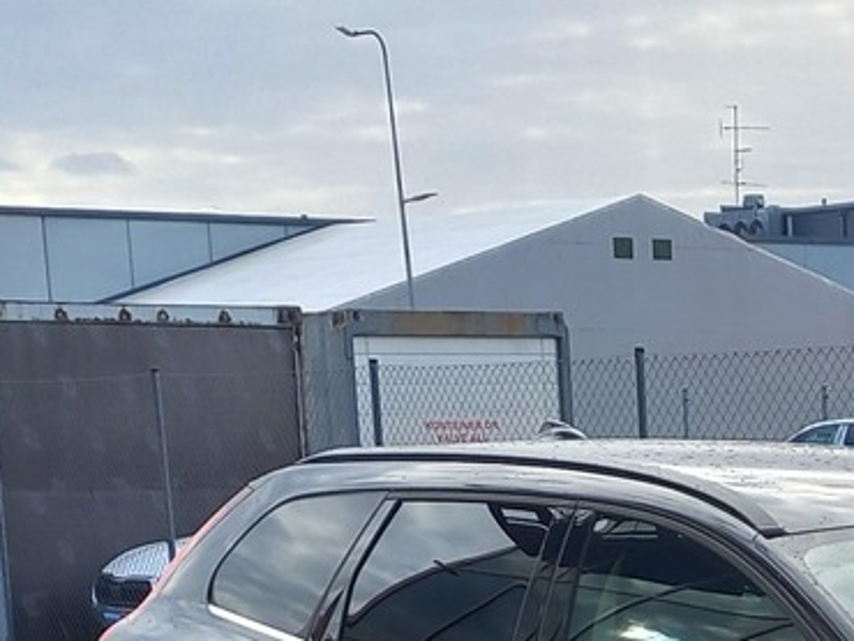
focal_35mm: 108
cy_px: 964
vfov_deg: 13.0
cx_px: 967
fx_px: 2666
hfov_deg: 17.5
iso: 50
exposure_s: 1/408
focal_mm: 4.65
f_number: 1.8
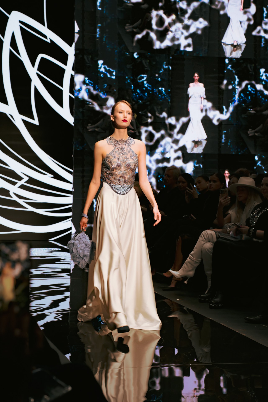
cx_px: 134
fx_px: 837
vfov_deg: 27.0
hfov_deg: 18.2
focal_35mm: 75
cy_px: 201
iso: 2000
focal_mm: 75
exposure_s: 1/125
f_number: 5
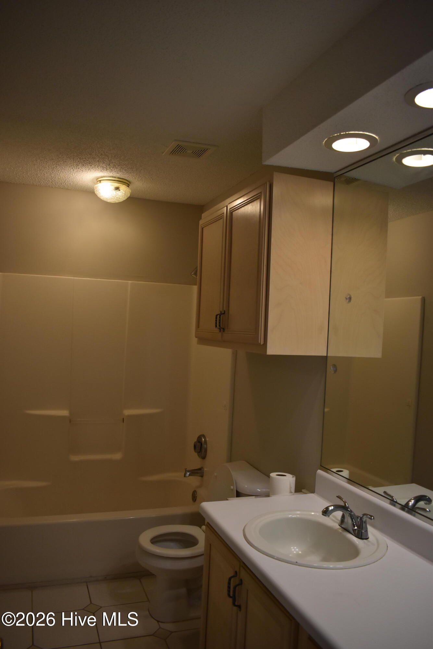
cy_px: 324
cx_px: 216
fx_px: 487
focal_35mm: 27
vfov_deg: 67.4
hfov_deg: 47.9
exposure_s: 1/60
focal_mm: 18
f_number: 4
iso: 400
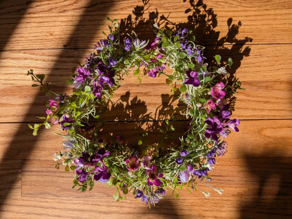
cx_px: 146
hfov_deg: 71.6
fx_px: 202
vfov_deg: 56.8
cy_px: 110
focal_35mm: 24
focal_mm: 4.53
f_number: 1.7
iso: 30
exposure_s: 1/894
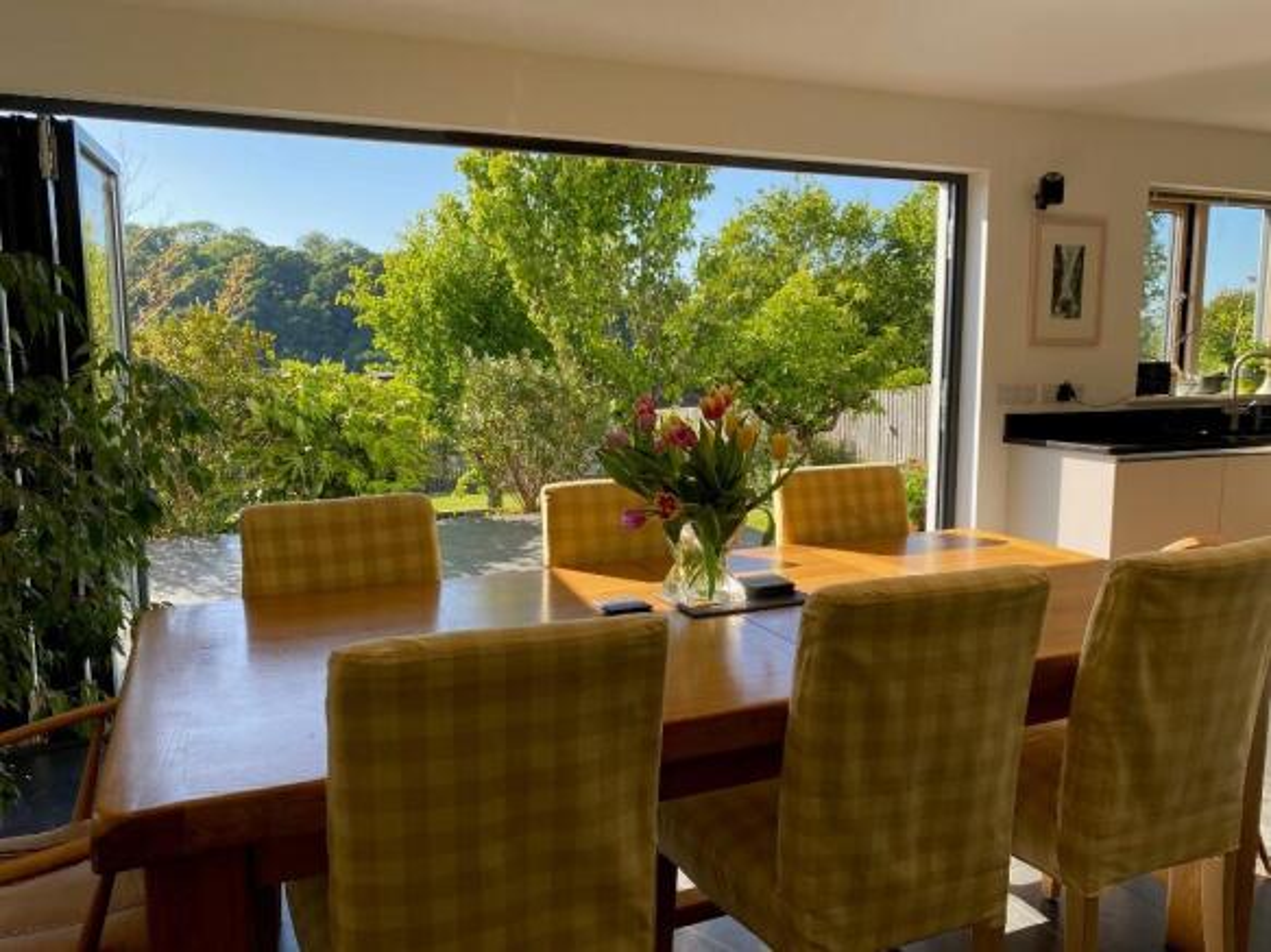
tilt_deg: -7.5
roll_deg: +0.5
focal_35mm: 26
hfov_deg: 67.3
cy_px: 476
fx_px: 954
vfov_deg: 53.0
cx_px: 636
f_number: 1.8
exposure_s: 1/651
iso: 32
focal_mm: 4.25
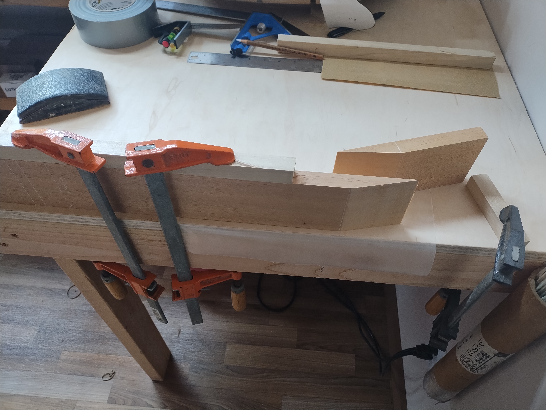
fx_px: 394
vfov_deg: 54.9
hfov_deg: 69.4
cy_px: 205
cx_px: 273
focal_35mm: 25
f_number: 1.7
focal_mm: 4.71
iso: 110
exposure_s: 1/60
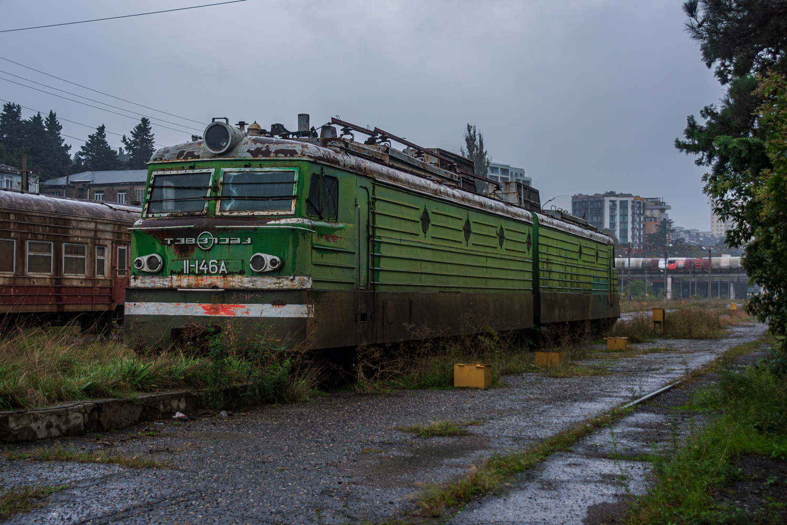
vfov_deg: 30.5
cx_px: 394
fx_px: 962
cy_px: 262
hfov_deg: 44.5
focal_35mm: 44
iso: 200
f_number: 4
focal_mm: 44
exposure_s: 1/250
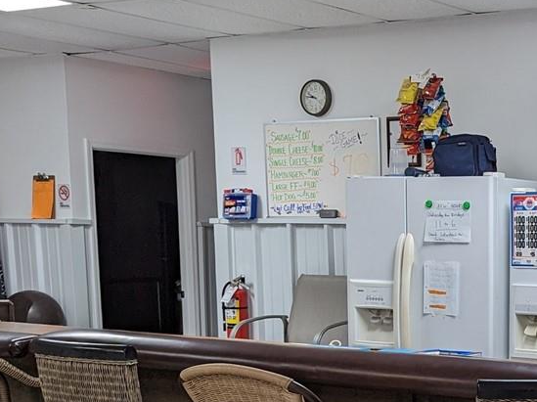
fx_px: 1085
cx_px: 548
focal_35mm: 70
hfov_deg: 26.2
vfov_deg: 20.3
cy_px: 403
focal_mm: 6.81
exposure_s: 1/24
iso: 69
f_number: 1.85
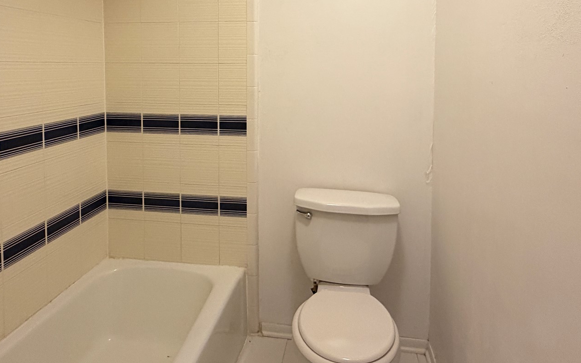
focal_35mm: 24
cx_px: 291
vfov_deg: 48.8
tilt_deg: -2.1
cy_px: 84
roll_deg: +0.7
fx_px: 380
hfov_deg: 74.8
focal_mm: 2.22
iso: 400
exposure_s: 1/60
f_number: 2.2
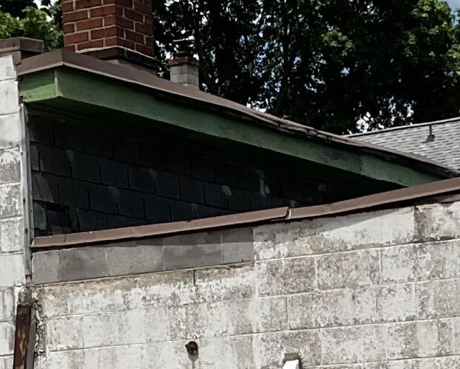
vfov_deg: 11.0
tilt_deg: -2.1
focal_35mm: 136
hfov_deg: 14.1
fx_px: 1853
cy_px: 523
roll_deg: +2.7
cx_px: 305
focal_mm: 3
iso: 16
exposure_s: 1/2959
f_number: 1.8
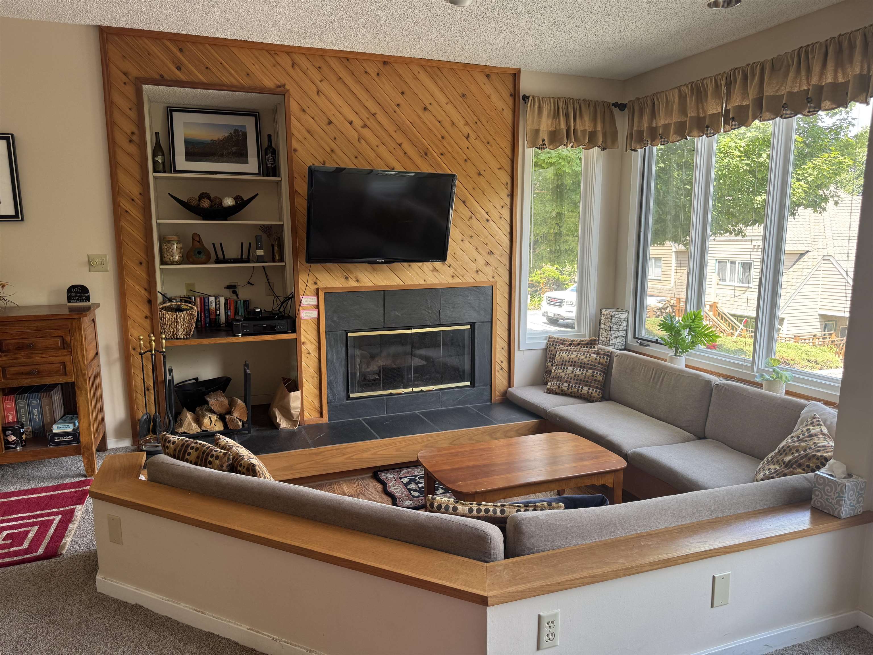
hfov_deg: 71.6
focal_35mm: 24
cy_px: 328
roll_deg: +0.6
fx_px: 605
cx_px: 436
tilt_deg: -9.2
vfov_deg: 56.8
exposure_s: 1/120
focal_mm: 6.76
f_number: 1.78
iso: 100
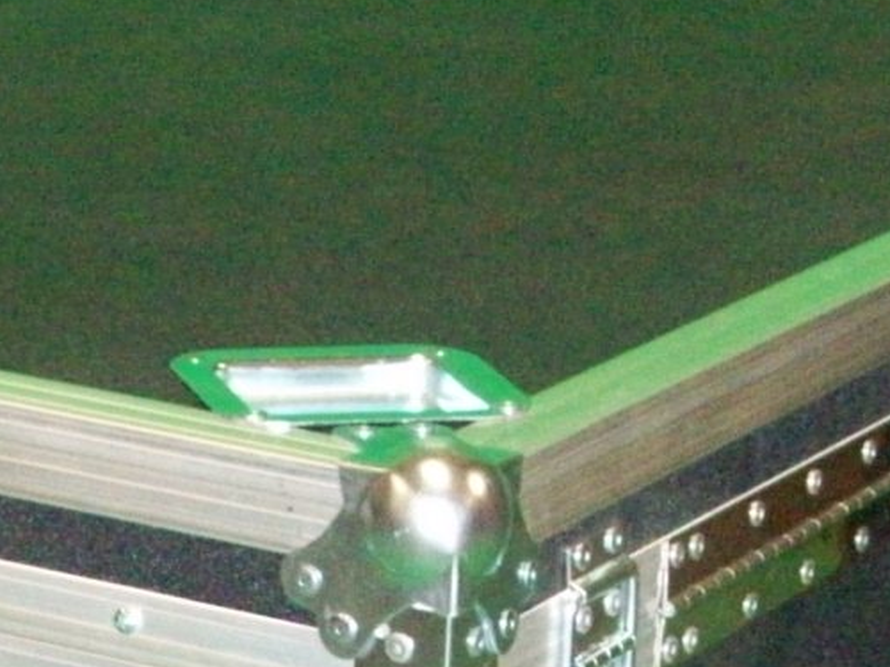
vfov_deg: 8.4
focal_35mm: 172
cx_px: 224
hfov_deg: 11.5
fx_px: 4422
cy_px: 1053
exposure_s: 1/65.1
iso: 320
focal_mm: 7.1
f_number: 3.2
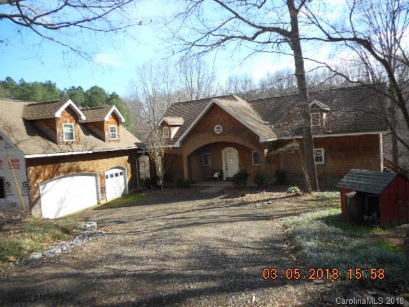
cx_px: 204
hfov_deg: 69.4
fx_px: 295
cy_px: 154
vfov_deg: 54.9
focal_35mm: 25
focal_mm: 4.5
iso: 80
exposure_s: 1/250
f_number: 3.7
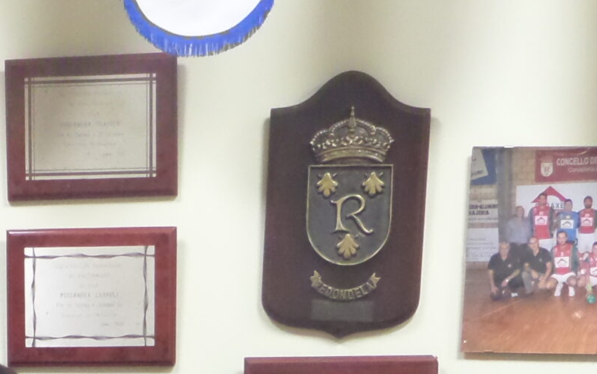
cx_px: 27
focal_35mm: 108
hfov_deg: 18.8
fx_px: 1758
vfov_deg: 11.2
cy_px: 689
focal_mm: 5.3
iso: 800
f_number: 3.4
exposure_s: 1/30
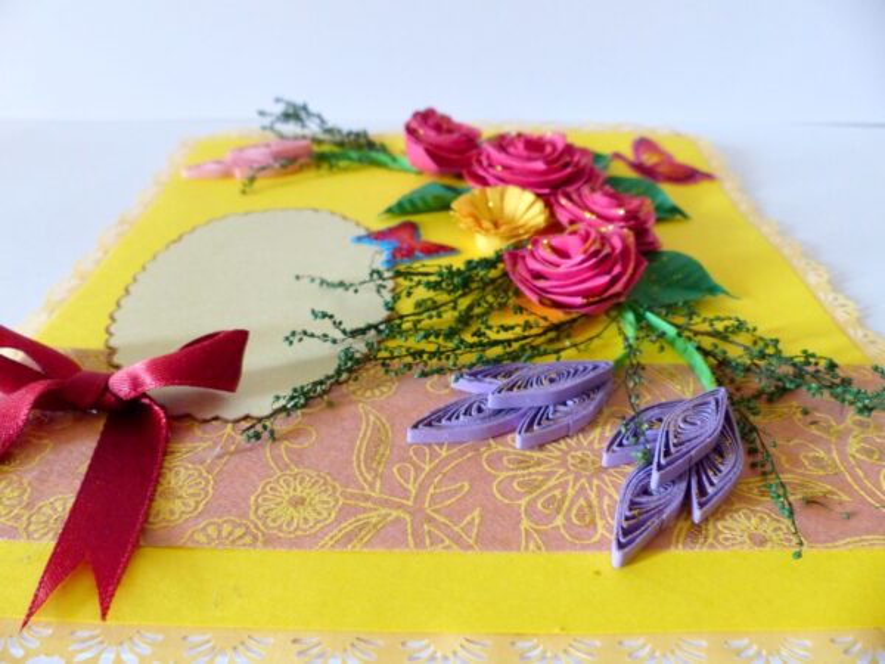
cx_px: 442
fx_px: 639
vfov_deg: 54.9
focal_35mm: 25
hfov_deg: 69.4
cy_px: 332
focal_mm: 4.5
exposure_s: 1/40
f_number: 2.8
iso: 400
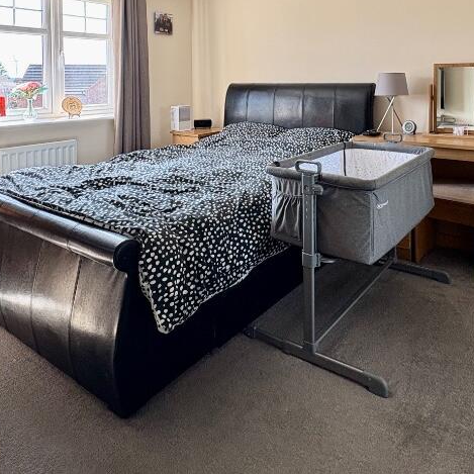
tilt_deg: +0.2
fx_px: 418
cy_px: 87
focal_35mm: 27
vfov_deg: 54.5
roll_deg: +0.4
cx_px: 291
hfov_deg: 58.5
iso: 250
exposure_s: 1/85
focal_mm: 2.22
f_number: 2.2
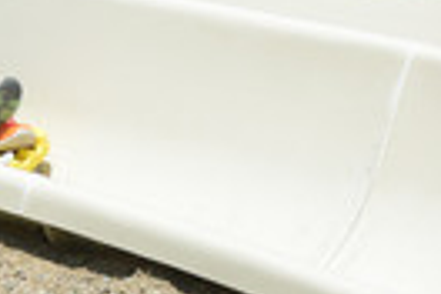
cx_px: -164
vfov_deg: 2.3
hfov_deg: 3.5
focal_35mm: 589
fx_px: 7215
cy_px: 159
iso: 400
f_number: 6.3
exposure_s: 1/1250
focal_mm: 195
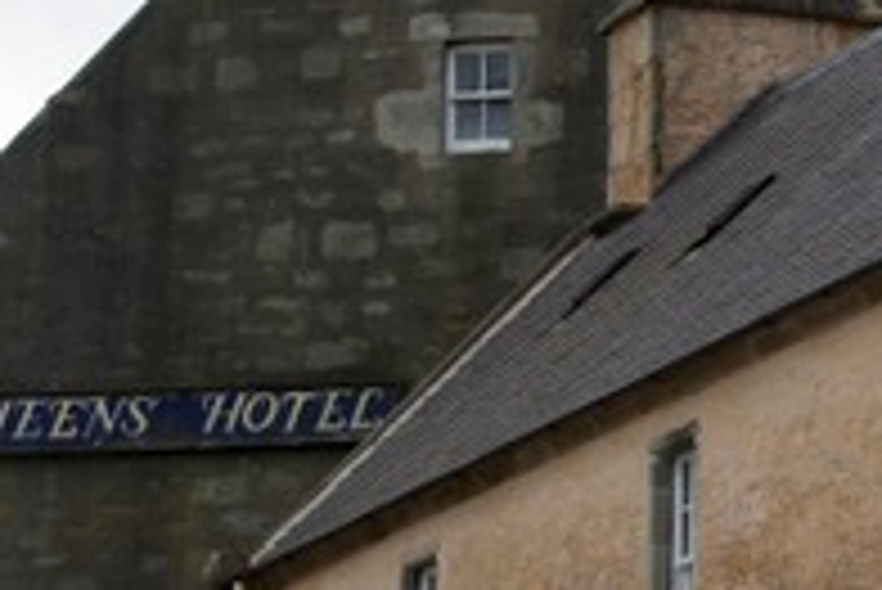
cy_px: 421
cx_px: 1238
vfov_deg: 5.8
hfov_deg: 8.5
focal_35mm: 238
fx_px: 5835
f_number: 7.1
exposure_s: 1/200
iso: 100
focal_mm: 29
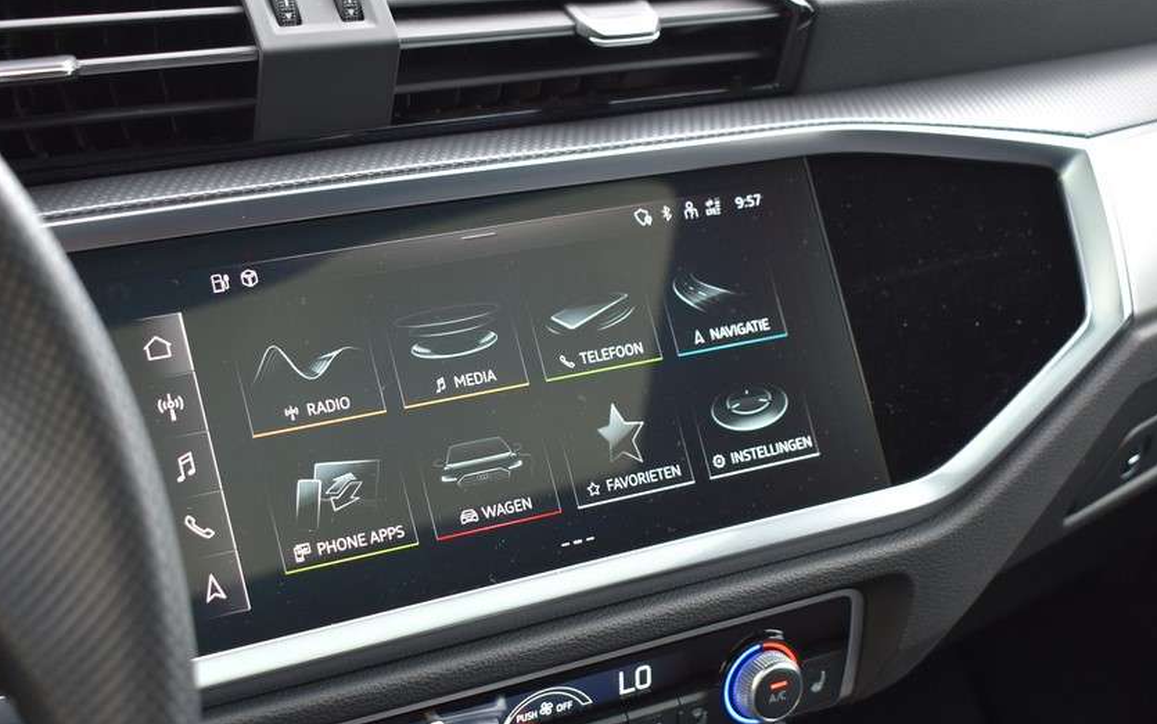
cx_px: 586
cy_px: 447
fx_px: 1892
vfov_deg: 21.6
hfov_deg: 34.0
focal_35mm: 60
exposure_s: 1/60
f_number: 4.5
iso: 450
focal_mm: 32
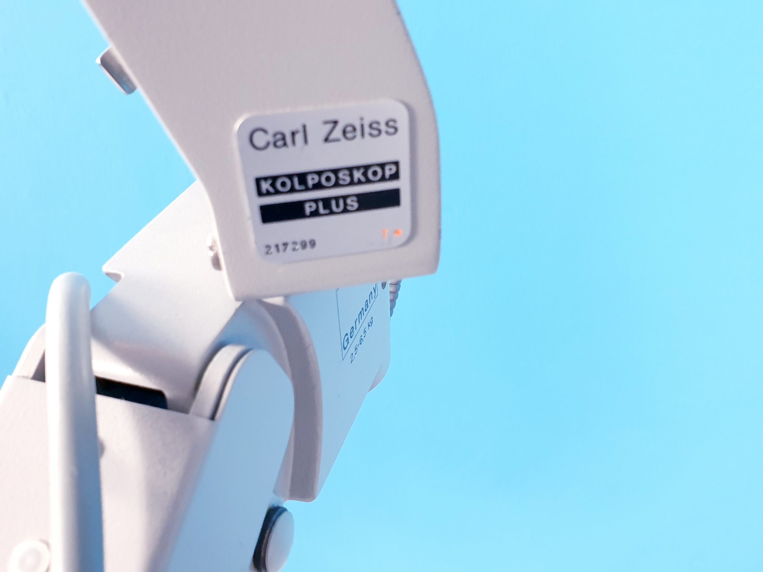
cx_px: 382
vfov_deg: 53.1
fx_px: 573
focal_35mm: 26
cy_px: 286
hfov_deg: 67.3
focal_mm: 4.3
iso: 250
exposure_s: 1/25
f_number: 2.4
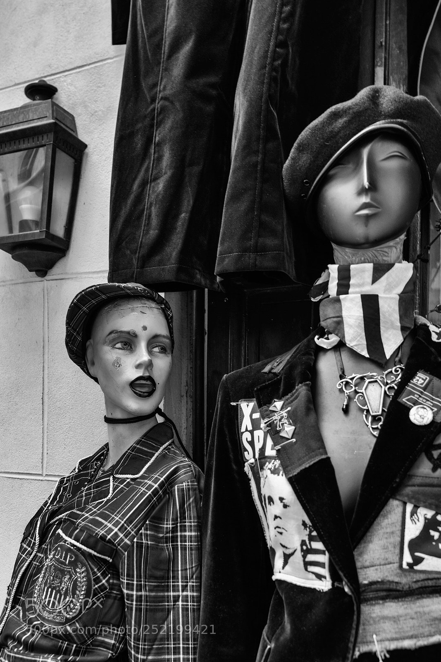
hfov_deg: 43.6
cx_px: 220
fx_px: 551
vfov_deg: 61.9
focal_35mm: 30
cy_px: 331
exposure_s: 1/20
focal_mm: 30
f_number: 4.5
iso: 200
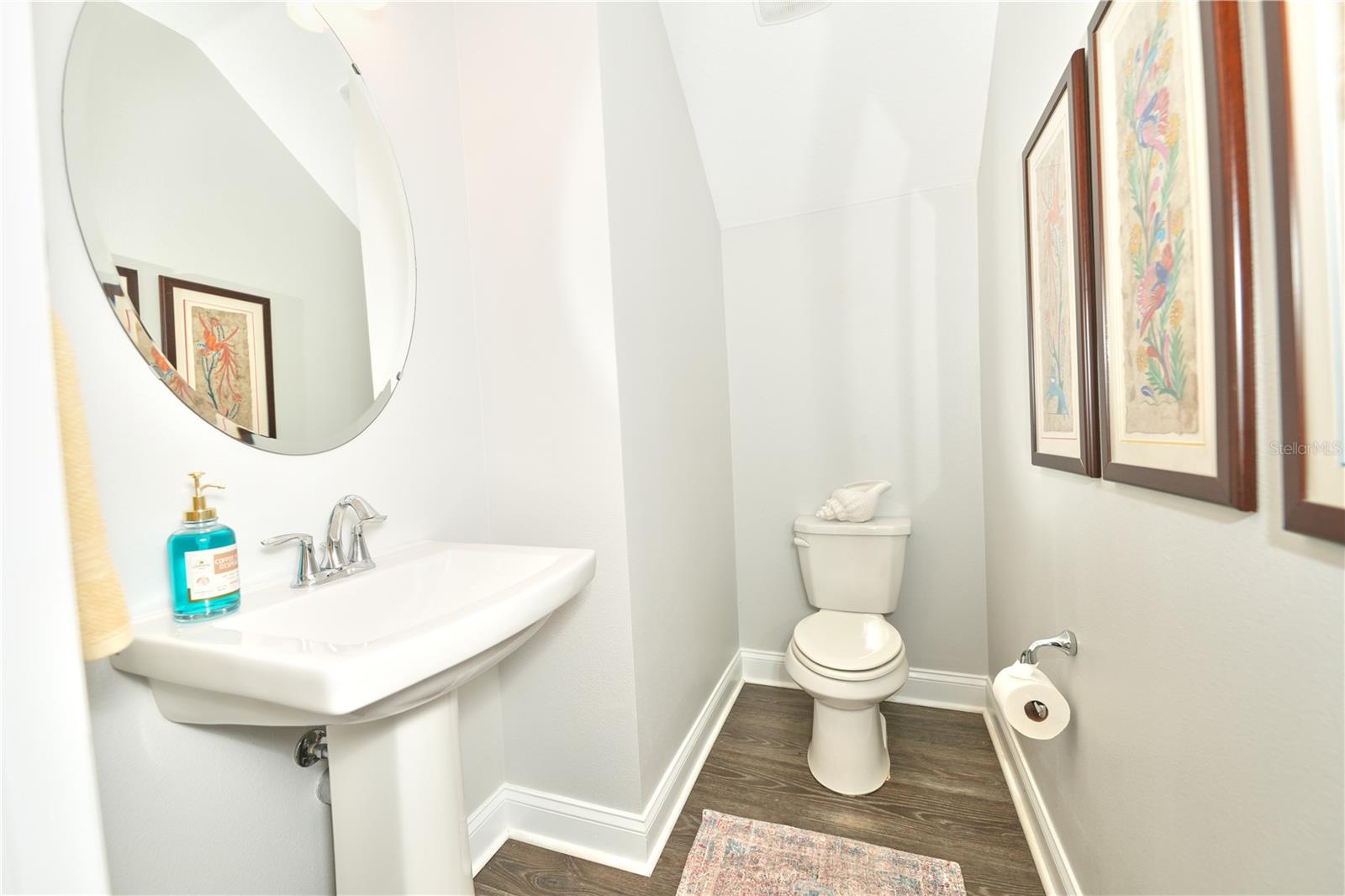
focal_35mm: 14
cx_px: 672
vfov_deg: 81.2
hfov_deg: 104.3
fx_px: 523
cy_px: 448
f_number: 4
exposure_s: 1/200
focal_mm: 14
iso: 400
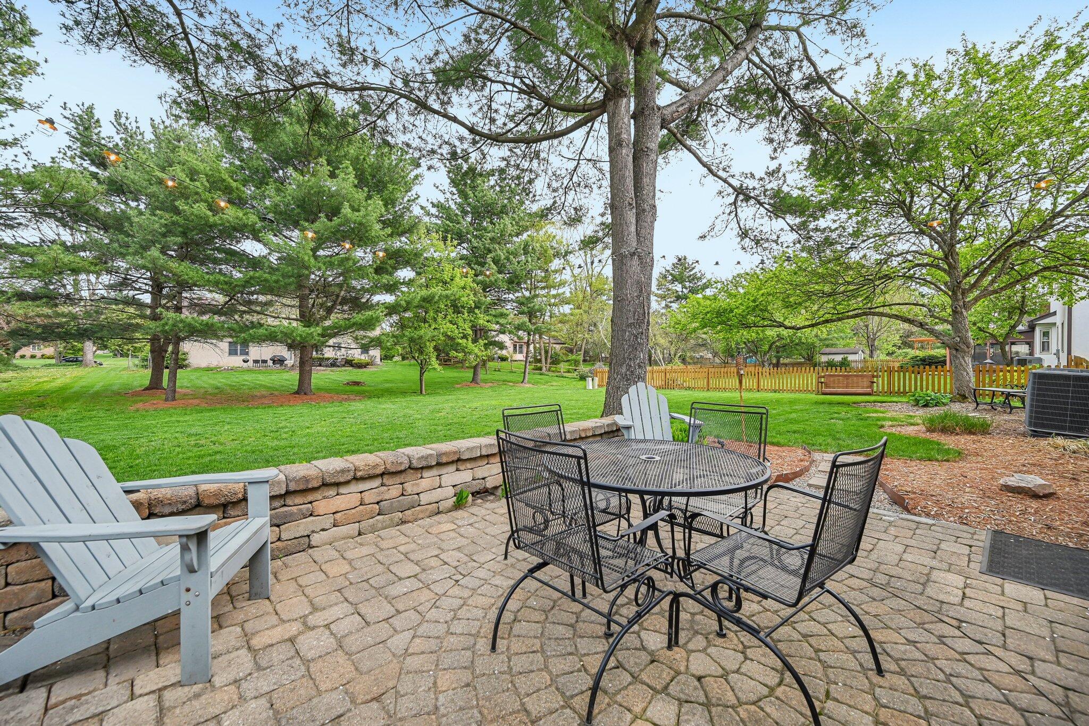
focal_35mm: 14
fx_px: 423
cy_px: 363
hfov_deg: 104.3
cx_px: 544
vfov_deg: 81.2
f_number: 4.8
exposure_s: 1/60
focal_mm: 14
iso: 400
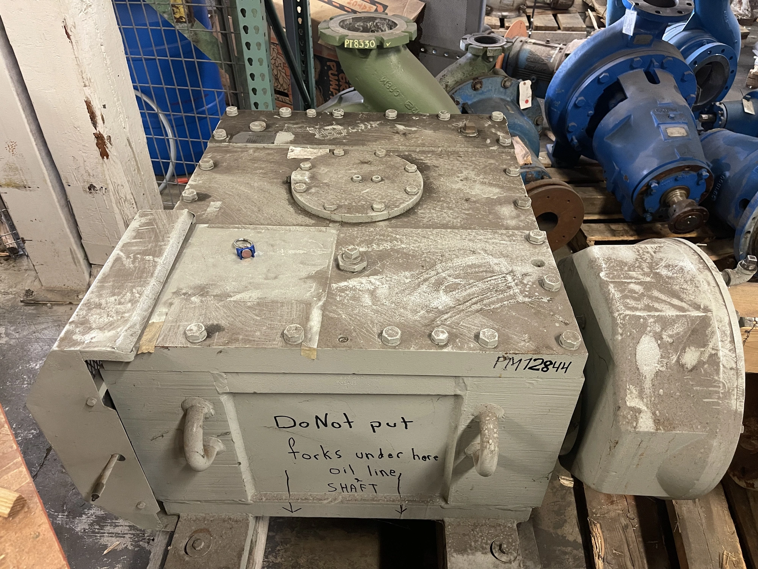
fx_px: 569
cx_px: 379
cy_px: 284
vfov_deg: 53.1
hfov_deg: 67.3
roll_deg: -1.4
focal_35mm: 26
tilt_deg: -40.7
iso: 400
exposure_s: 1/40
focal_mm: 5.1
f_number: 1.6
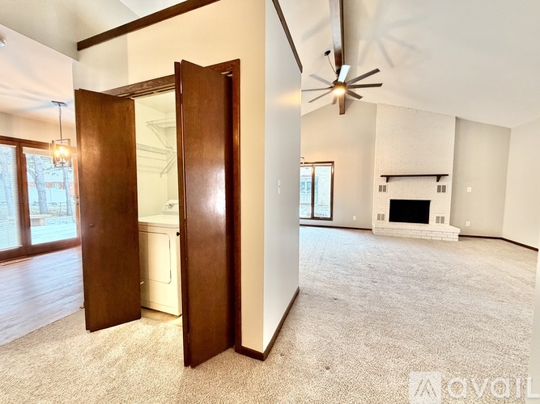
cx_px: 270
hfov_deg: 102.1
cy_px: 202
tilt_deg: -4.0
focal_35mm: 14
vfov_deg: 85.7
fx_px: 218
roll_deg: -0.6
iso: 320
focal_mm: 2.22
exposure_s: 1/60
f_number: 2.2
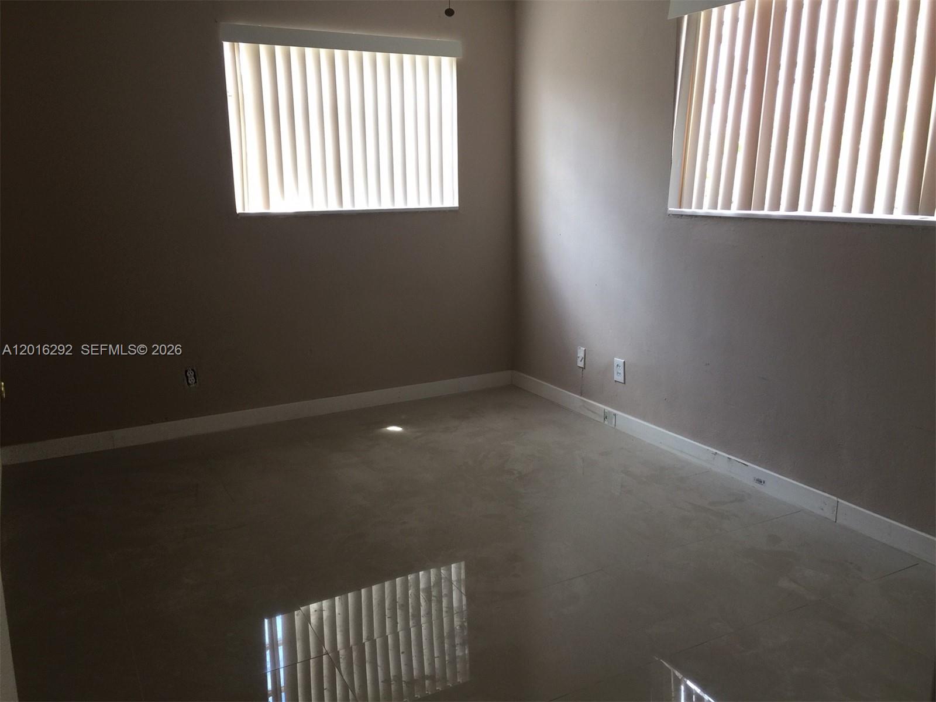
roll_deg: -1.1
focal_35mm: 29
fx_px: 784
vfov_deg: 48.2
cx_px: 468
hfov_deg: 61.7
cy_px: 351
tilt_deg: -12.0
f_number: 2.2
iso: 32
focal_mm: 4.15
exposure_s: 1/40
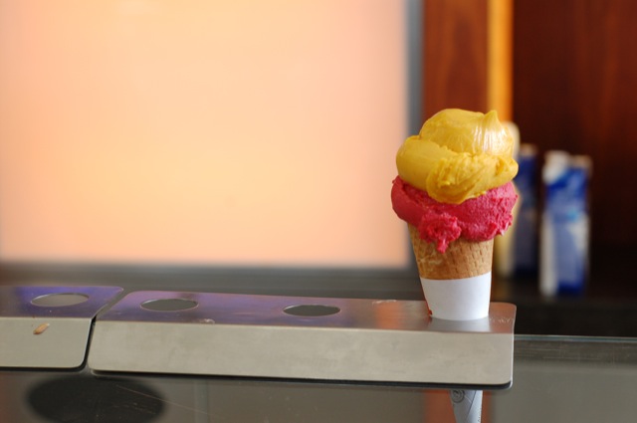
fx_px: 1325
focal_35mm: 75
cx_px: 318
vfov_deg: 18.1
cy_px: 212
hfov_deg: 27.0
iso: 400
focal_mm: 50
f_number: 5.6
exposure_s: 1/125
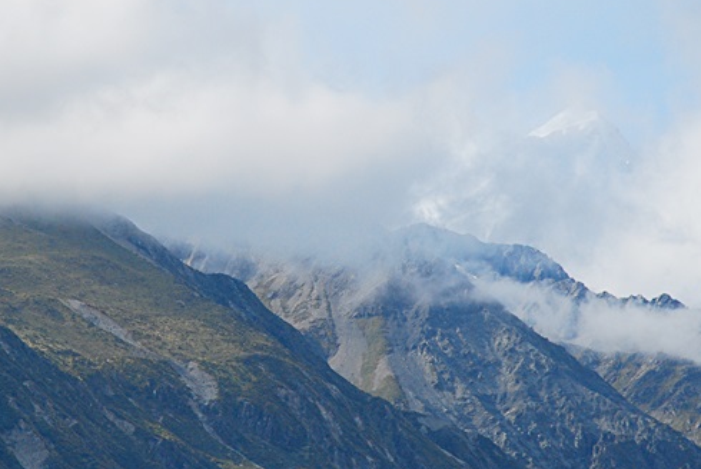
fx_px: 6449
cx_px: 263
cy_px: 230
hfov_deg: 6.2
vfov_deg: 4.2
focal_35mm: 331
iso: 400
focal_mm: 135
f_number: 6.3
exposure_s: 1/1600
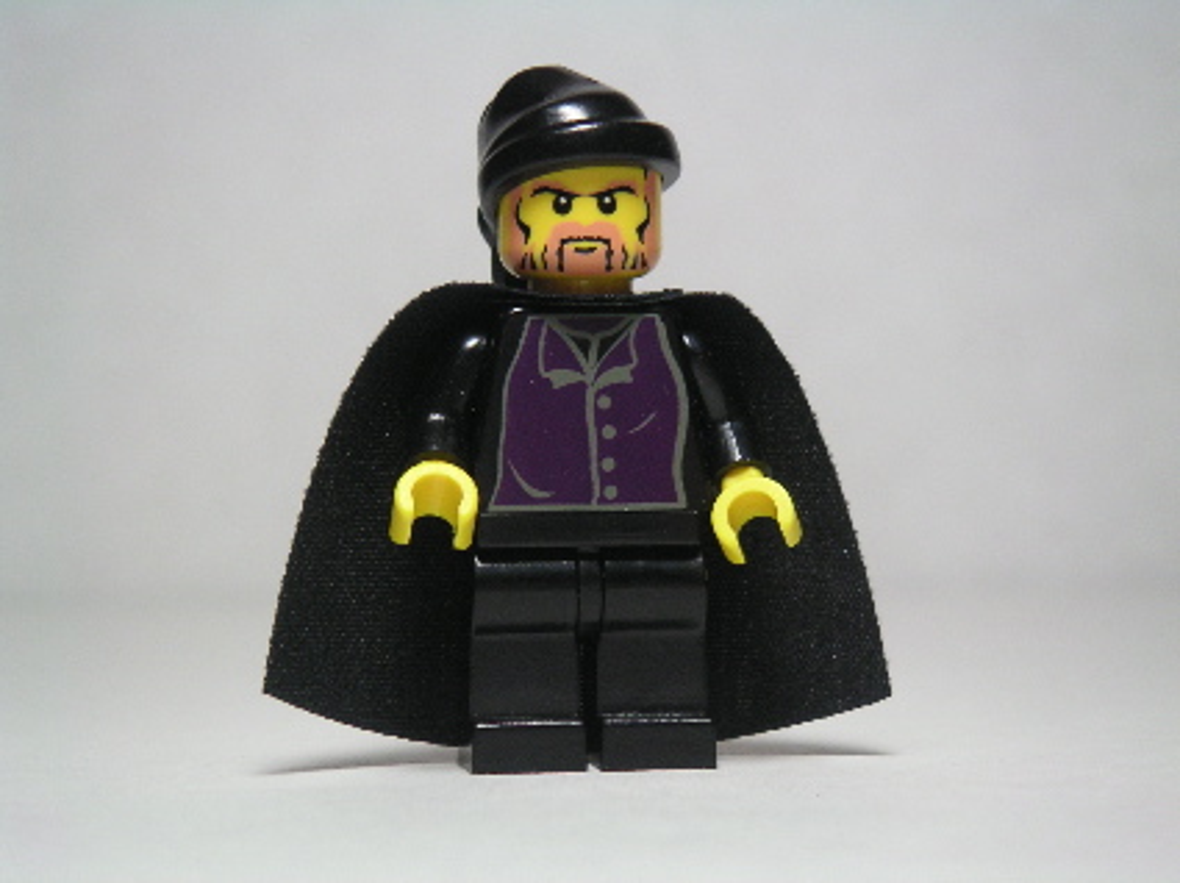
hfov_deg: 17.7
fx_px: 3781
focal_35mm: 111
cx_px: 590
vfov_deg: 13.3
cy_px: 442
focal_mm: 17.1
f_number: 3.6
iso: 100
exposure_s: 1/60
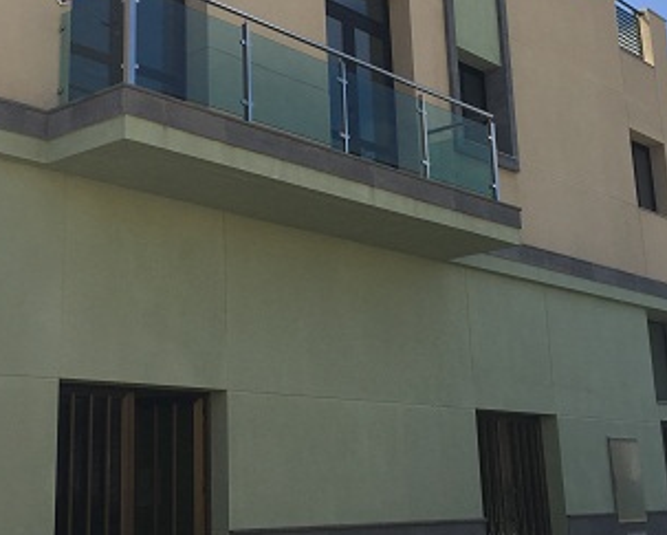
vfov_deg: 27.0
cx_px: 291
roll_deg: +0.7
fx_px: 1107
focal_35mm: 56
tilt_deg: +14.2
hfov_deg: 33.5
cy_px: 178
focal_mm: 4.15
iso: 32
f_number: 2.2
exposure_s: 1/1647
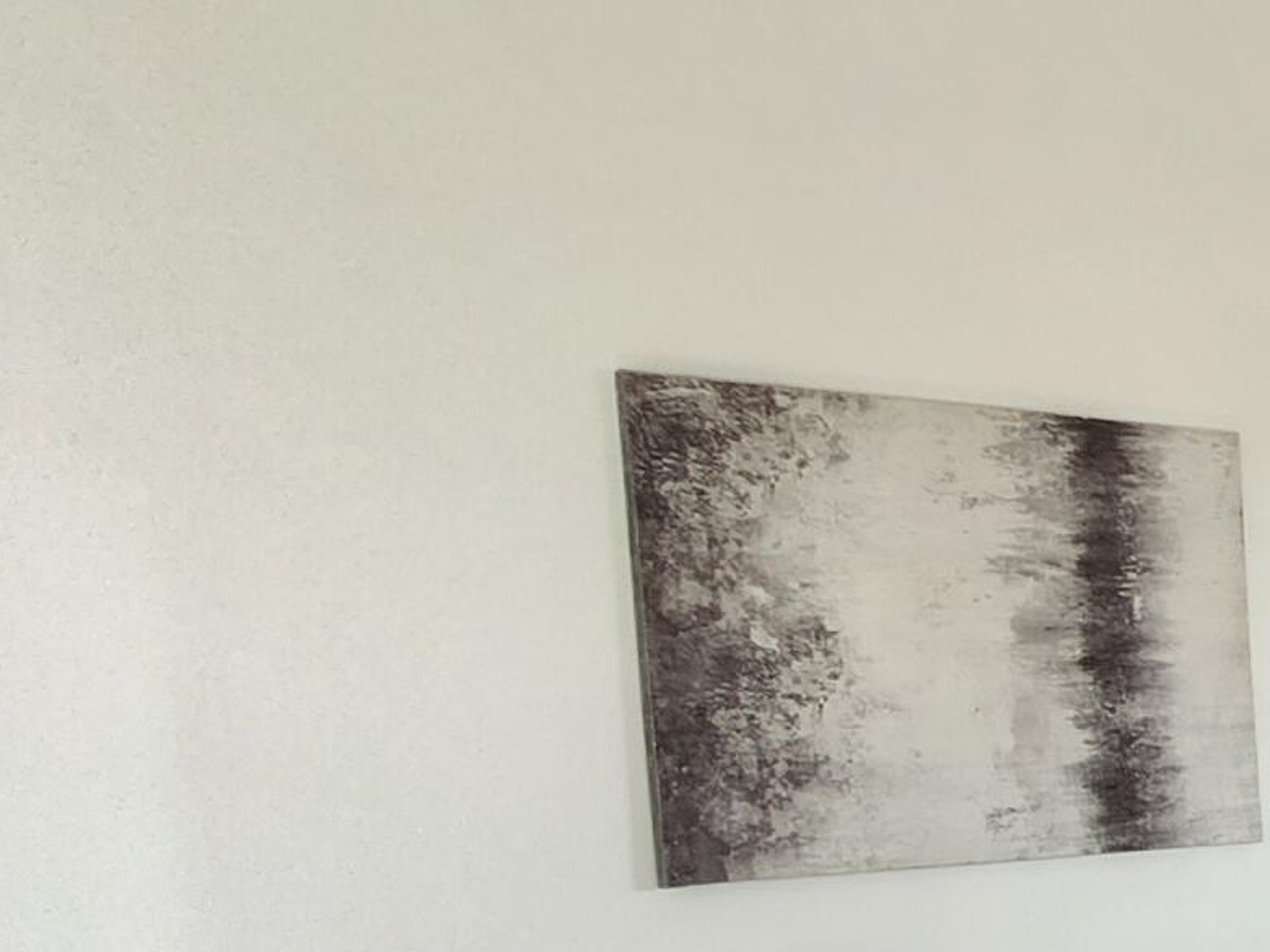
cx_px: 2045
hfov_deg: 25.2
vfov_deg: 27.9
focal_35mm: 50
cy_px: 880
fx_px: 1834
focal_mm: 1.74
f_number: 2.2
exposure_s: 1/60
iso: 80
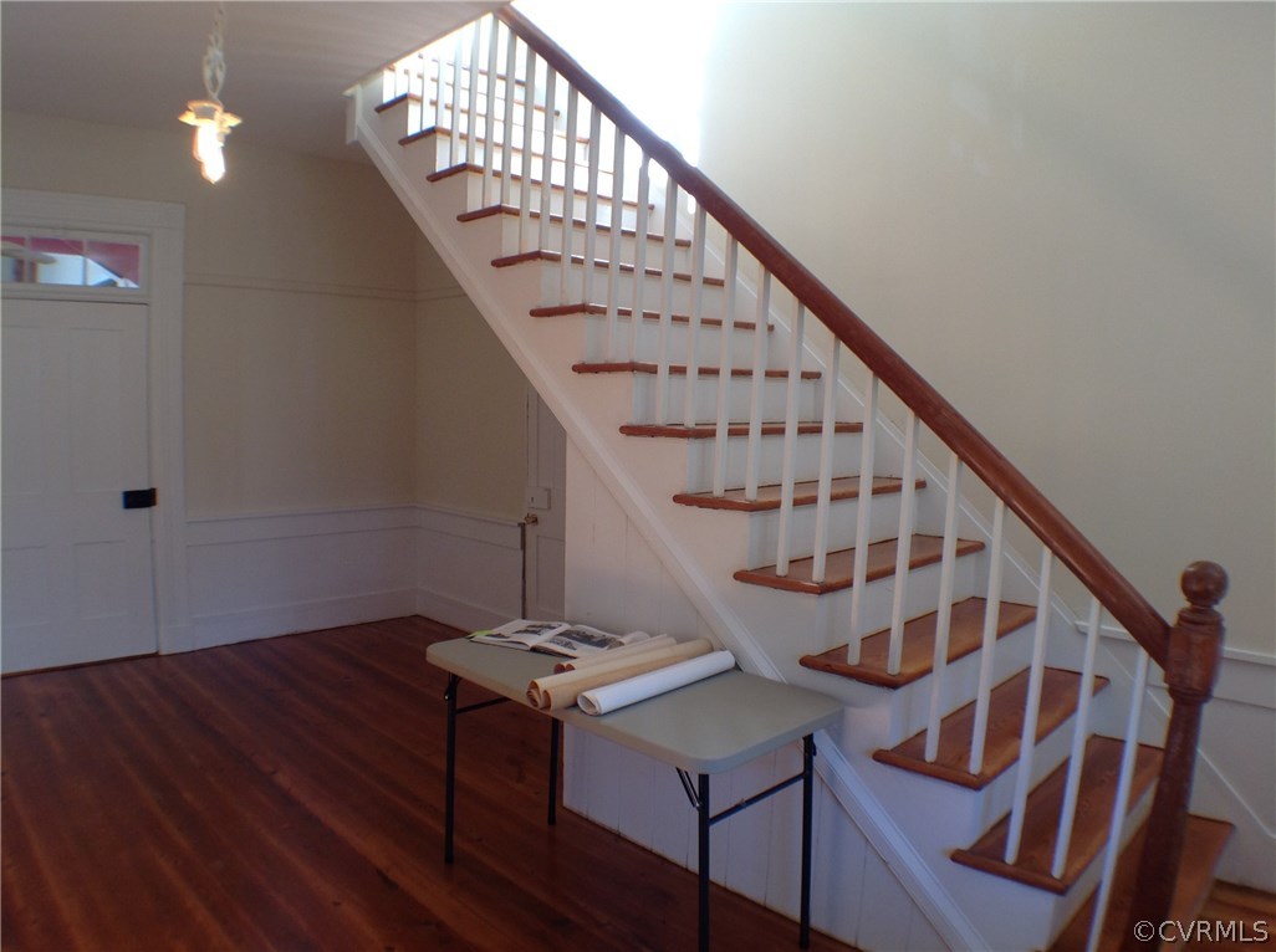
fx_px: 1288
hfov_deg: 52.7
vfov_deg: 40.6
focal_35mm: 35
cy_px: 476
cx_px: 638
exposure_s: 1/40
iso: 64
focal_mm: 4.28
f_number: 2.4
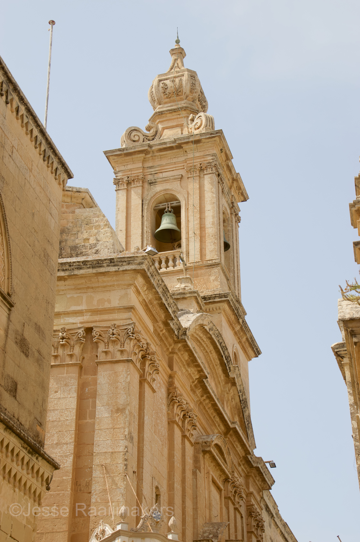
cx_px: 180
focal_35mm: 66
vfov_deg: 30.5
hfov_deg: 20.6
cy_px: 271
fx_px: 992
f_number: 7.1
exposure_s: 1/800
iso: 200
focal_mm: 44
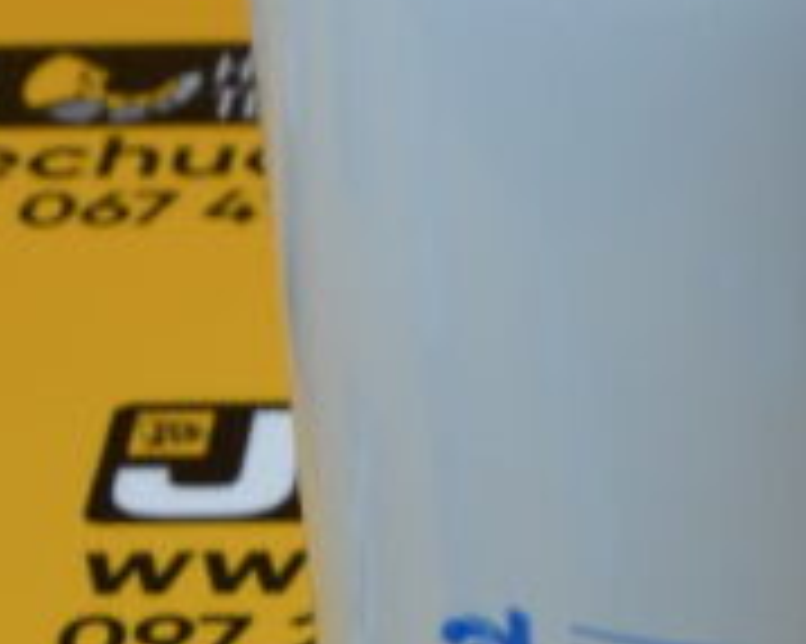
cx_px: 756
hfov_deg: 11.4
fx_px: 4022
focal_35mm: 169
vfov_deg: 9.0
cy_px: 914
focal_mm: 21
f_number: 5.6
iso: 200
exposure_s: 1/60
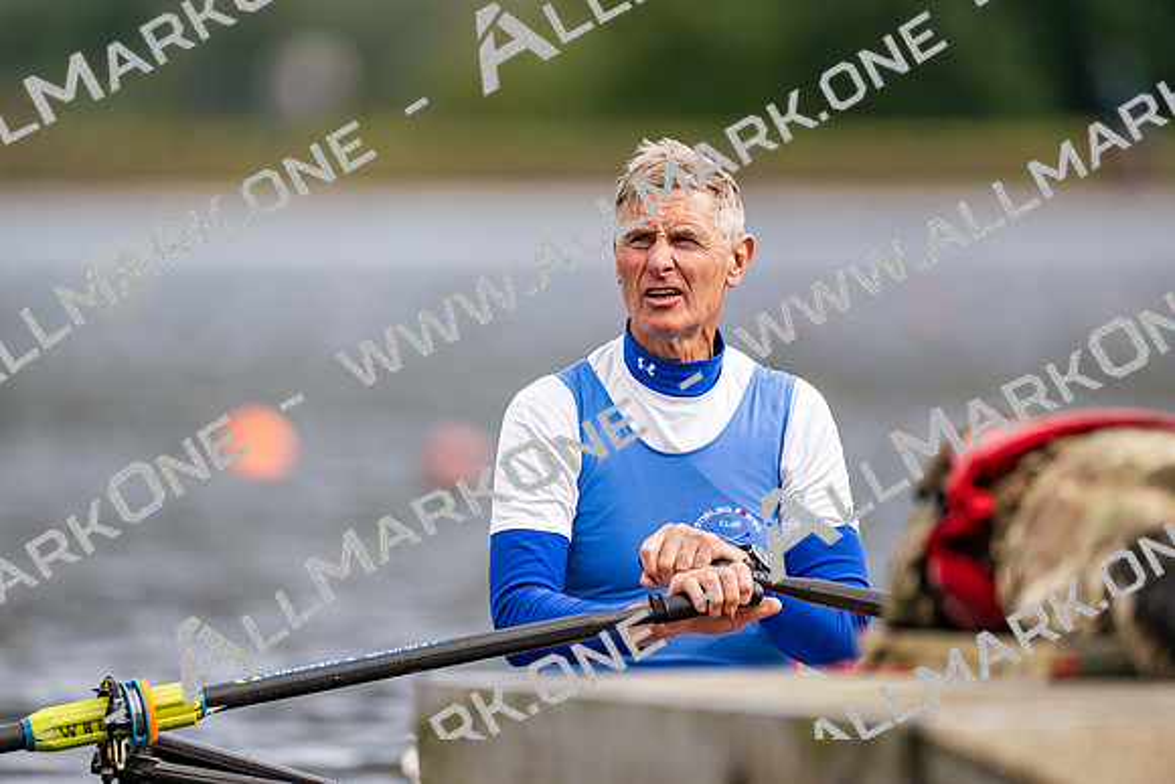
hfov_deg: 3.4
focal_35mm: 600
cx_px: 588
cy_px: 392
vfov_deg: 2.3
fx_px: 19587
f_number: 4
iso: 280
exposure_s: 1/2500
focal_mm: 600
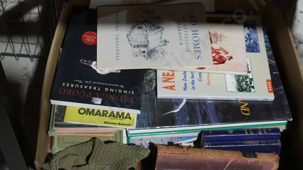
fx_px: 458
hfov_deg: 36.6
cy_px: 82
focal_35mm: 57
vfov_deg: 21.1
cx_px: 152
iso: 640
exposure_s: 1/60
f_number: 5.3
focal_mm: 26
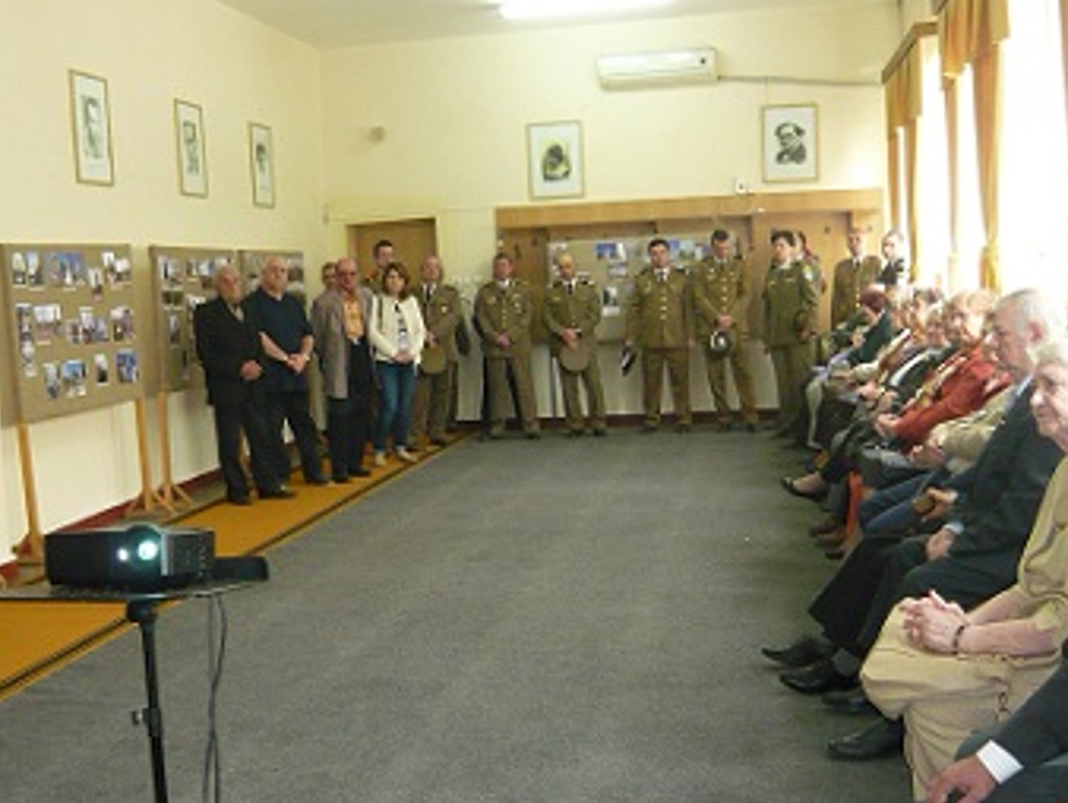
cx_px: 412
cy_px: 420
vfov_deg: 32.2
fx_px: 1389
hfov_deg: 41.8
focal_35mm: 45
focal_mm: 5.5
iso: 400
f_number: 2.8
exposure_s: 1/30
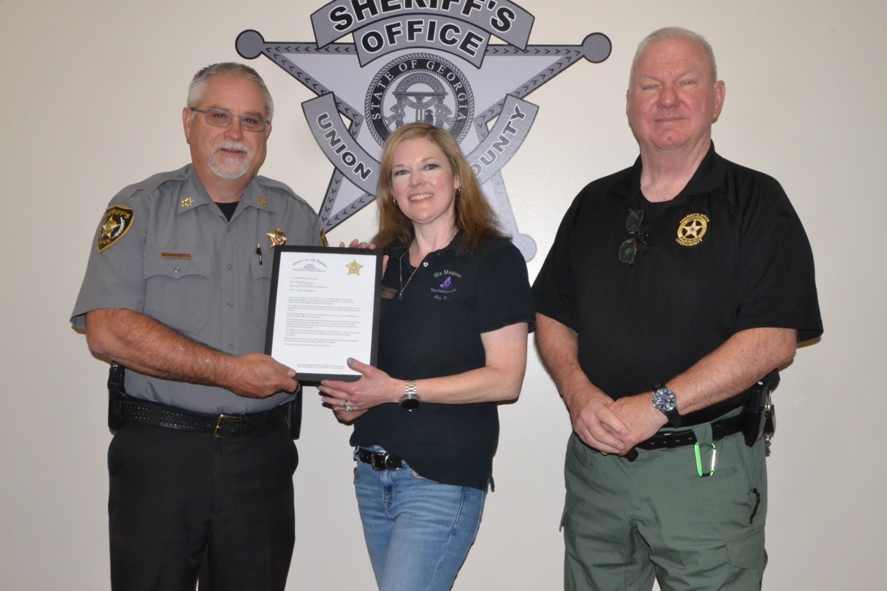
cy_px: 296
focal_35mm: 38
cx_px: 444
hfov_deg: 51.3
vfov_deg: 35.5
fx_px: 924
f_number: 22
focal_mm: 25
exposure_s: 1/60
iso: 3200
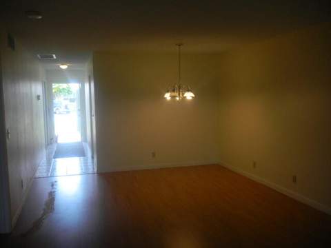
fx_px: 335
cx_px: 166
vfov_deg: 40.7
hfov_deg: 52.6
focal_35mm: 35
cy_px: 124
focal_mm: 6.3
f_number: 3.6
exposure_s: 1/41
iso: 80
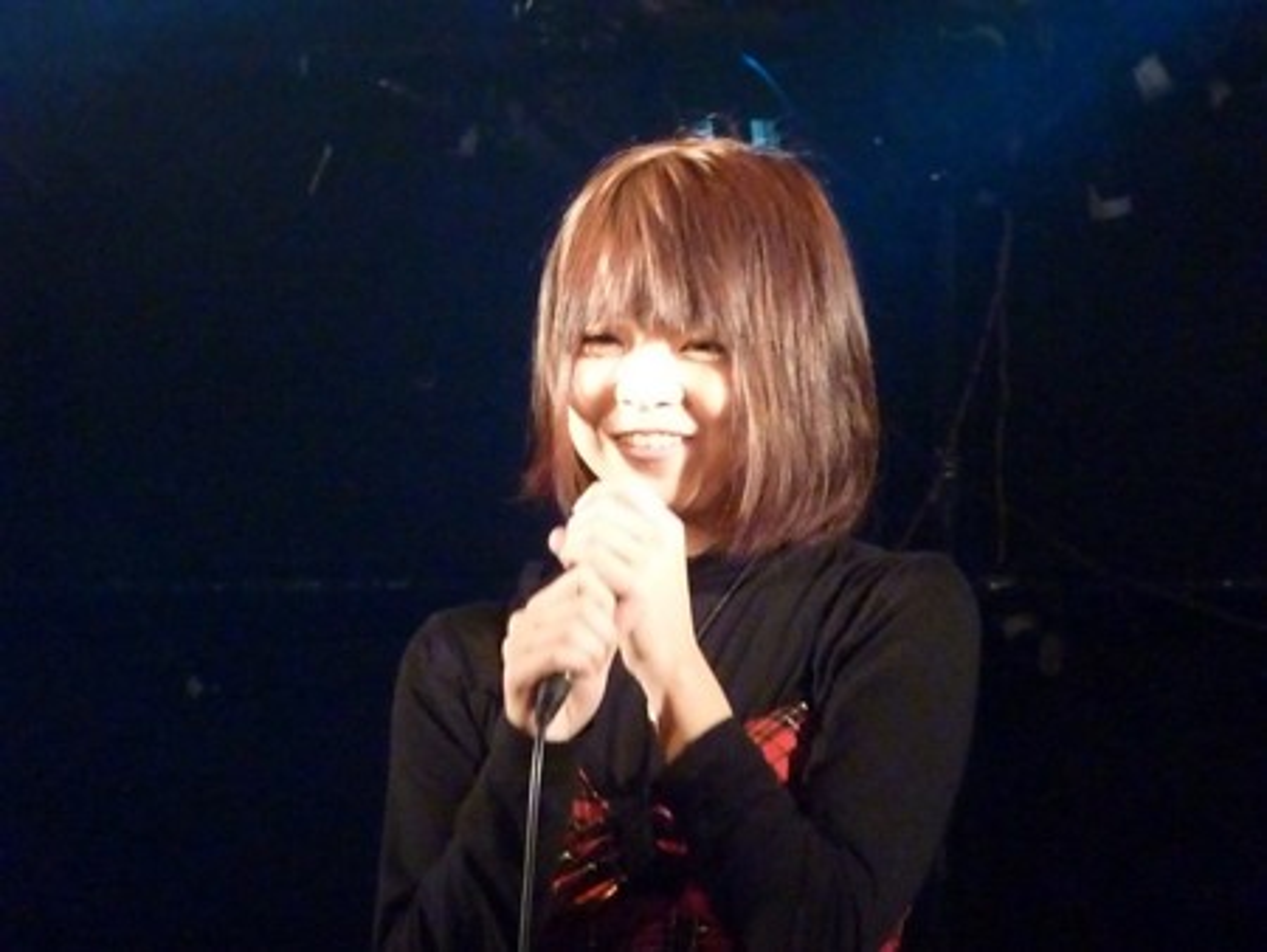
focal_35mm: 242
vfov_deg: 6.1
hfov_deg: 8.2
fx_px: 8862
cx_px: 634
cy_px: 476
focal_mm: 39.7
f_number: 4.7
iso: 3200
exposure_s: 1/25
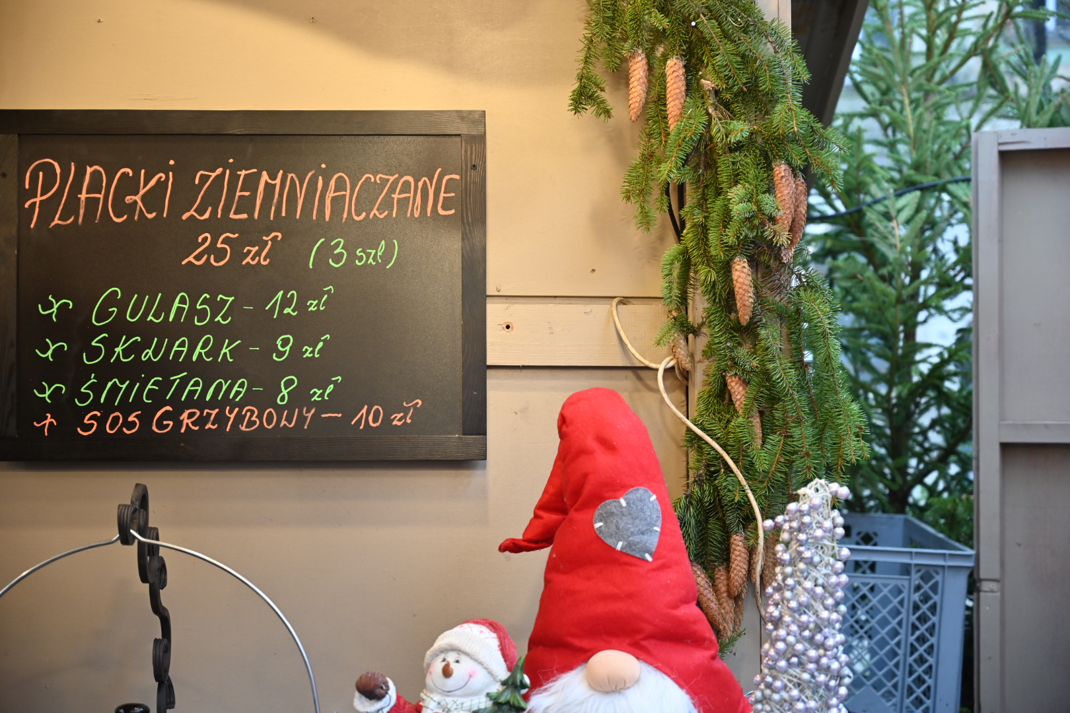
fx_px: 2080
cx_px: 535
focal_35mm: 70
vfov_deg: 19.5
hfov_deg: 28.8
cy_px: 356
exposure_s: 1/250
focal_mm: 70
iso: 1000
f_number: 4
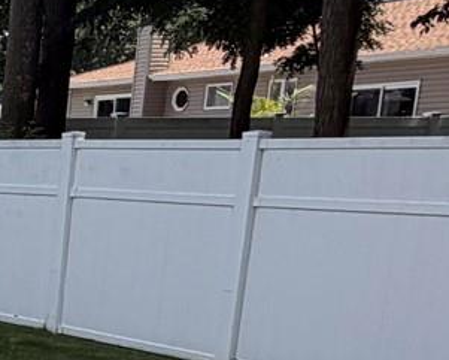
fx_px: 1236
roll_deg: +0.6
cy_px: 385
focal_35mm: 93
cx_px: -632
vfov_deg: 16.1
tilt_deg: -9.7
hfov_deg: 14.1
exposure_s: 1/770
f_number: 2.2
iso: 32
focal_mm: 2.22
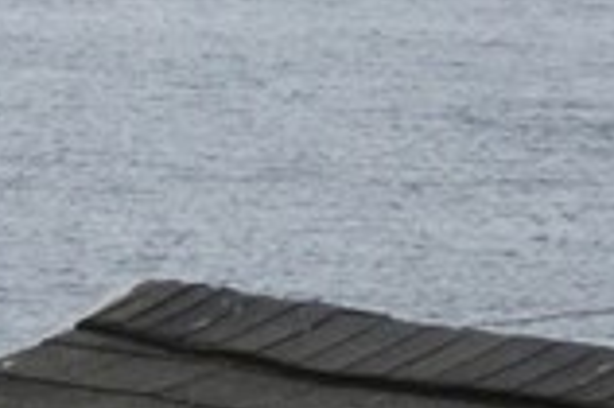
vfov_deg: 1.8
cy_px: -936
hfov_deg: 2.7
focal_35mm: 775
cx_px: -365
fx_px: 13204
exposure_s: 1/640
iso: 80
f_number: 5.6
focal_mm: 19.68
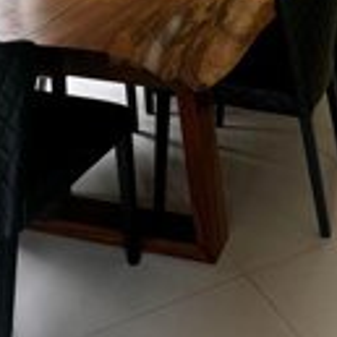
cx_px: 249
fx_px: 672
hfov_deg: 27.8
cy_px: -86
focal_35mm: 61
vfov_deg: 24.9
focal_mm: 2.22
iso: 100
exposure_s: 1/99
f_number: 2.2
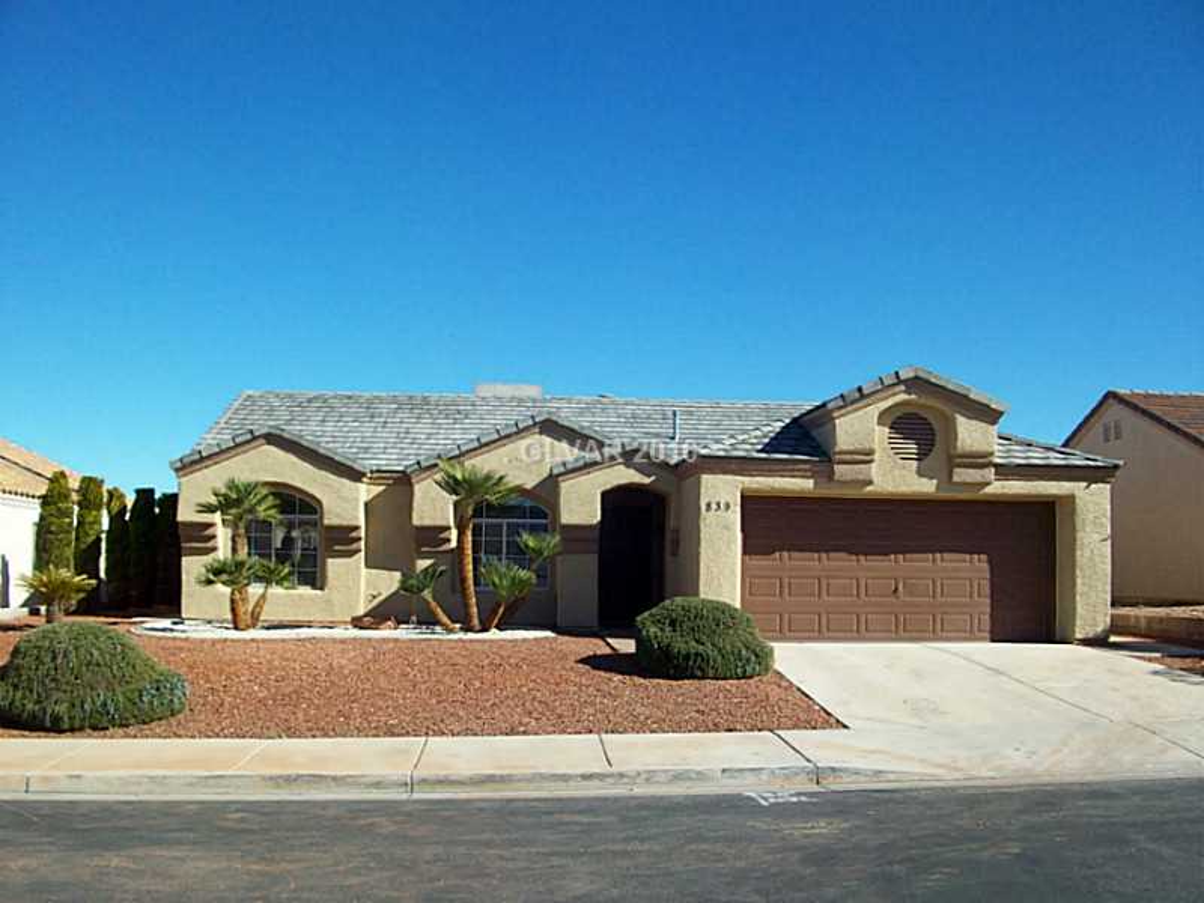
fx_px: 1183
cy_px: 452
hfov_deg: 54.0
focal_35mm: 34
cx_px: 602
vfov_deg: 41.8
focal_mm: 5.7
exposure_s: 1/388
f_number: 5.5
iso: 80
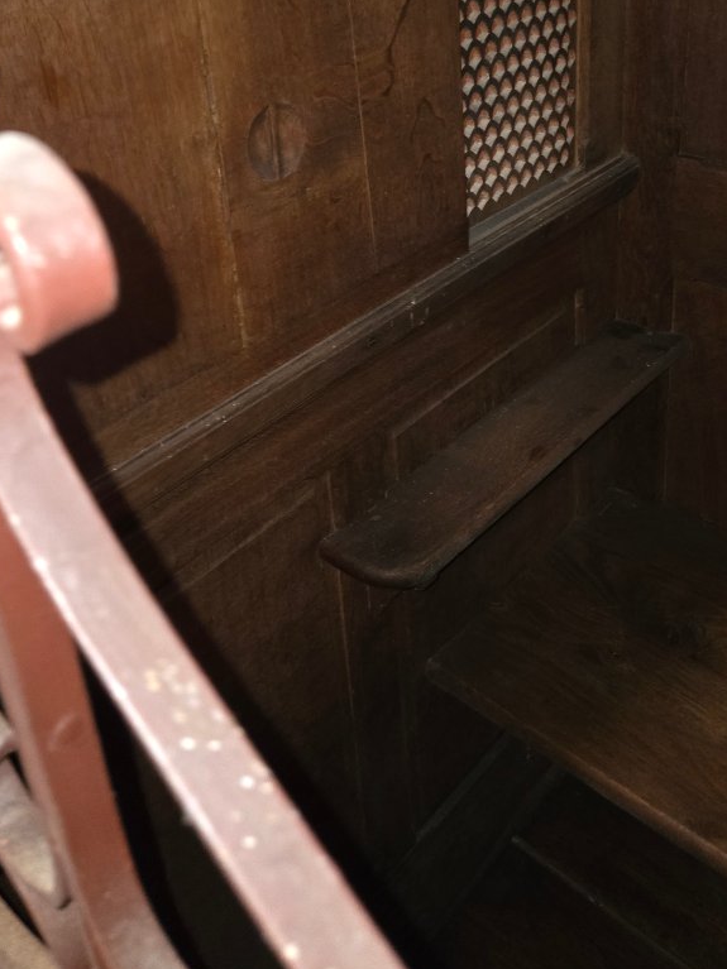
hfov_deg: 39.6
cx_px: 377
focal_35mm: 36
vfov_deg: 49.1
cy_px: 227
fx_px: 1008
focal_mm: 5.4
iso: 4000
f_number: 1.8
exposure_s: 1/12
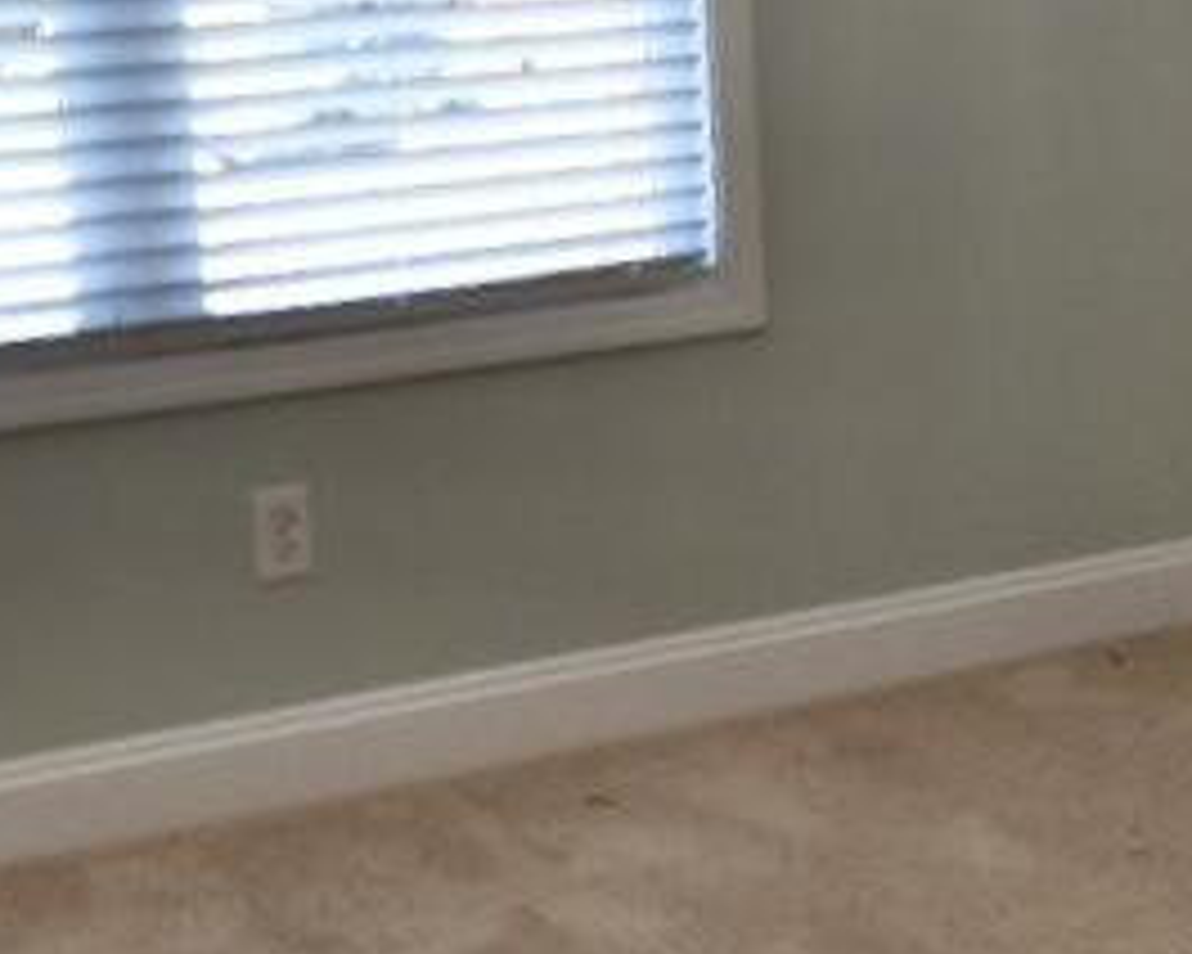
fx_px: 2752
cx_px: 1095
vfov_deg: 19.3
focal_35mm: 78
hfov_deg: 23.7
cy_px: 72
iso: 400
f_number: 5
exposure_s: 1/100
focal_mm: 10
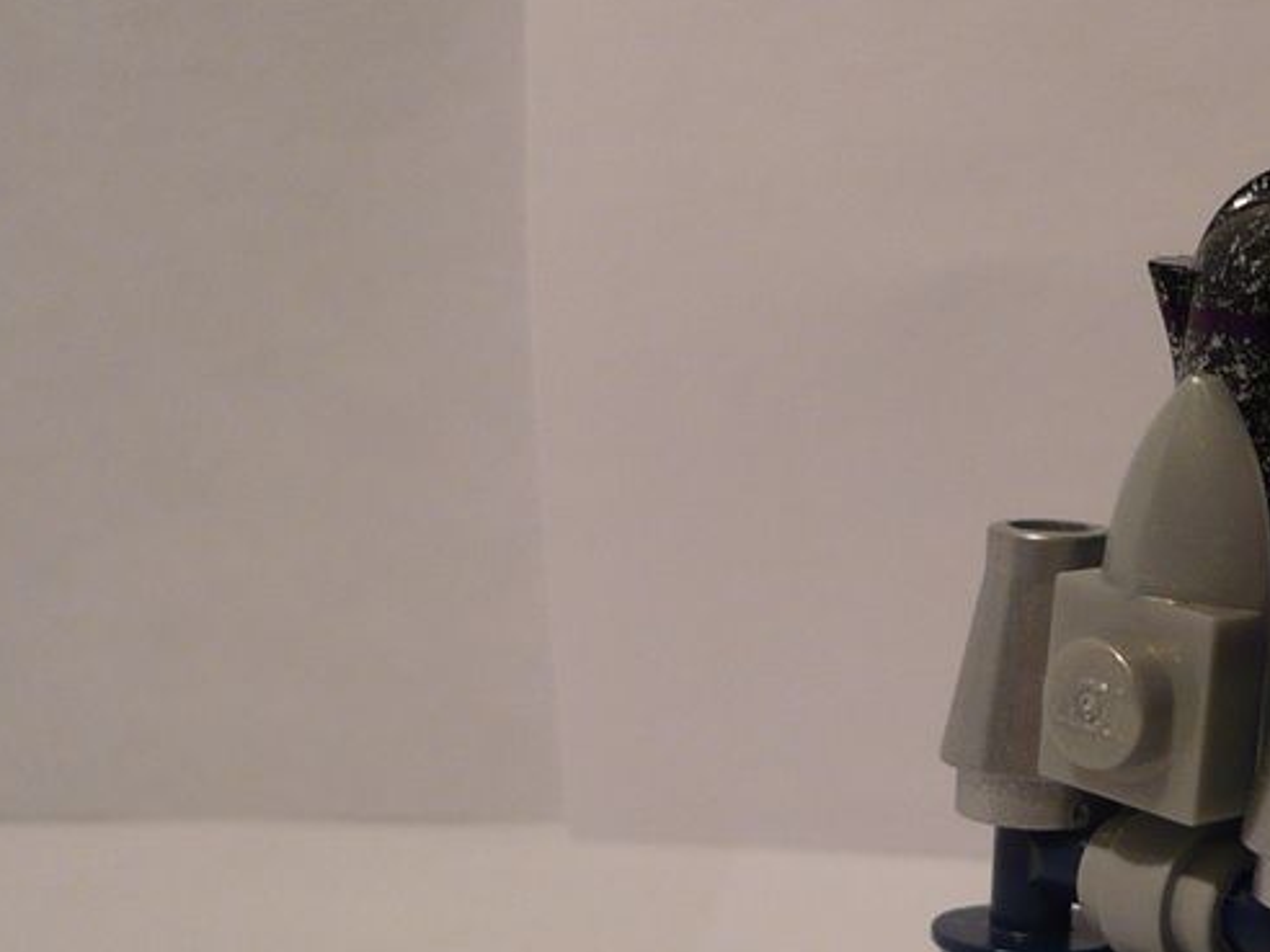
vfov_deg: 16.2
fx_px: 3339
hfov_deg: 20.8
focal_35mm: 91
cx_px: 1269
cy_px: 684
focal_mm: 5.8
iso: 100
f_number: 2.8
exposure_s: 1/30
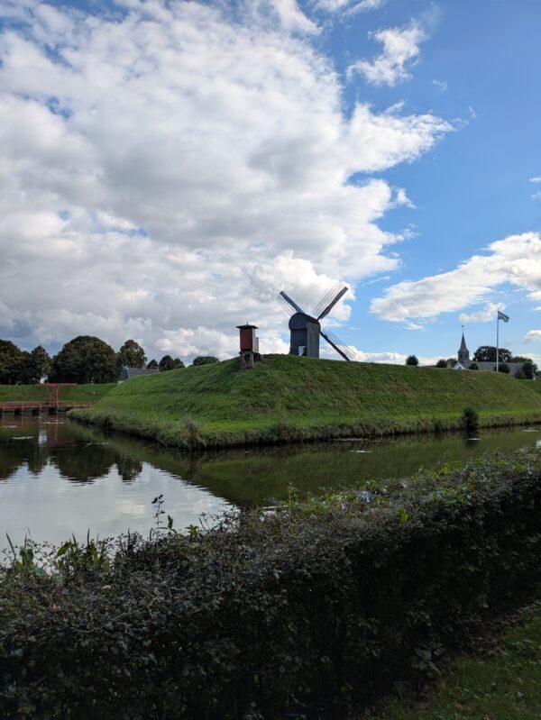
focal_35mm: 25
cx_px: 270
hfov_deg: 54.9
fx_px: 521
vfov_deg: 69.4
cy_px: 360
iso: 51
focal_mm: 5.43
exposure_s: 1/2222
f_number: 1.89
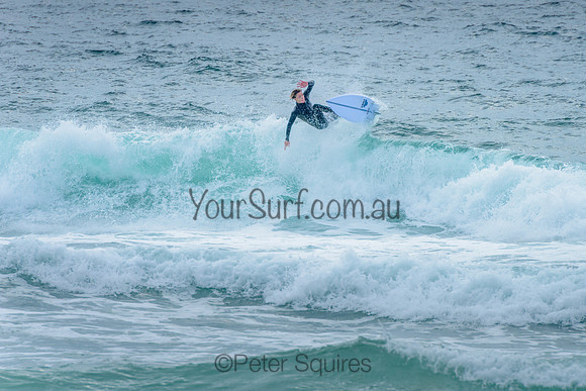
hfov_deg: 4.2
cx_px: 359
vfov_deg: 2.8
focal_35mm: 490
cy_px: 151
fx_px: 7980
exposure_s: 1/1600
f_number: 8
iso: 500
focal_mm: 400
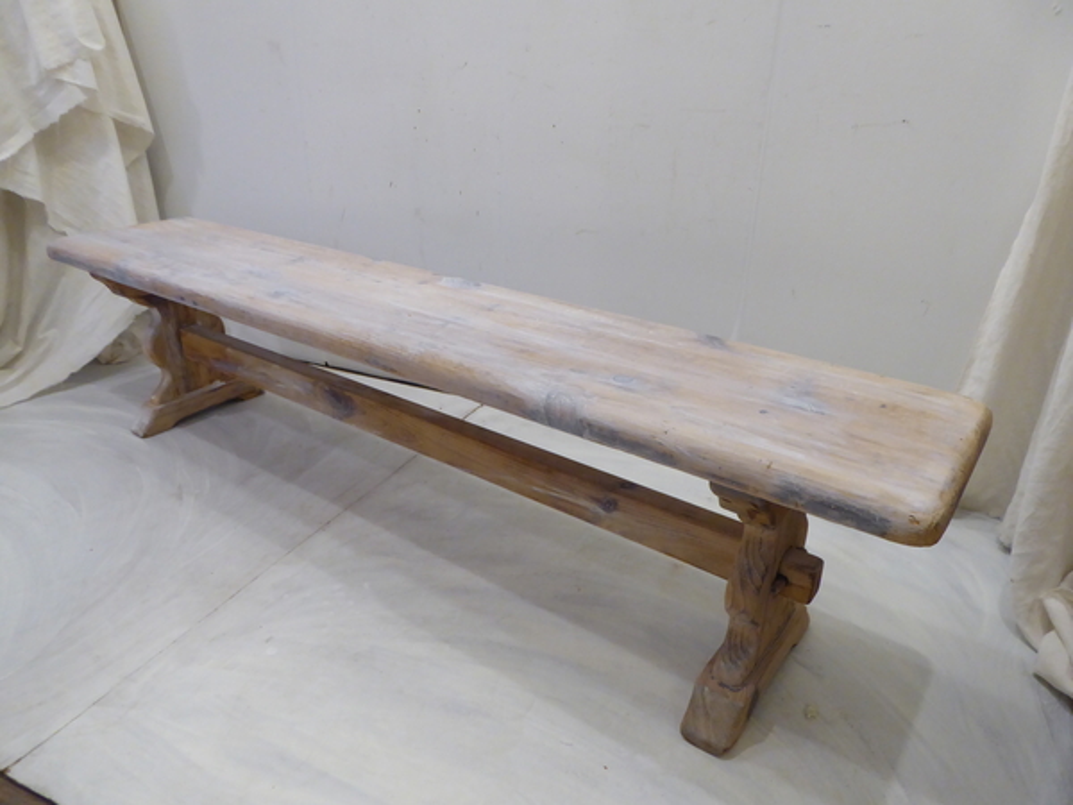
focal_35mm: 25
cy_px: 402
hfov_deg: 69.4
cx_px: 536
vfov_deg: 54.9
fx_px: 775
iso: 400
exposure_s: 1/30
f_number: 3.3
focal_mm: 4.3
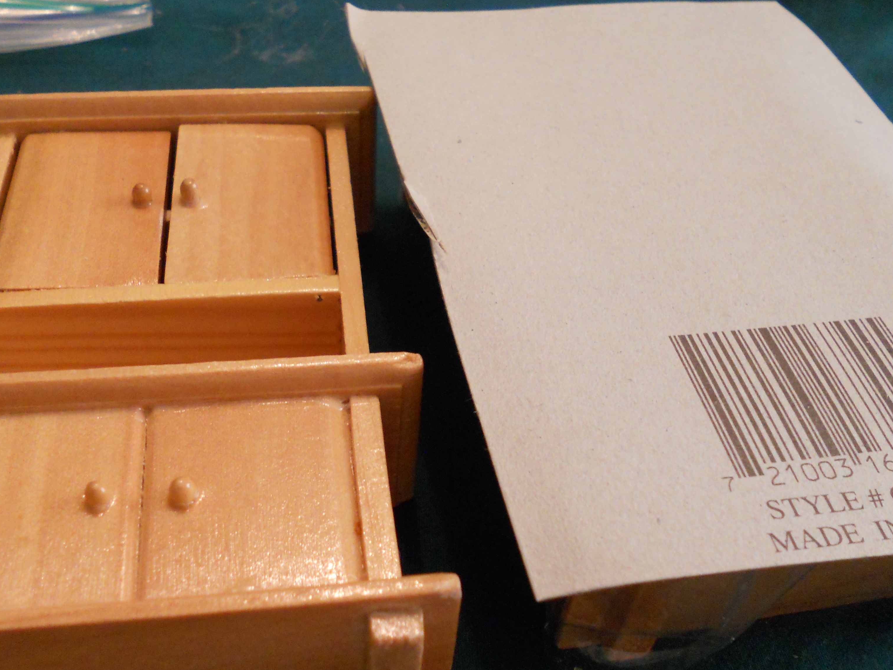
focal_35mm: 42
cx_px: 423
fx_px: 1083
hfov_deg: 44.8
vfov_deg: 34.3
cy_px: 382
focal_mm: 5.8
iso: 400
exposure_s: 1/60
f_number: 3.5
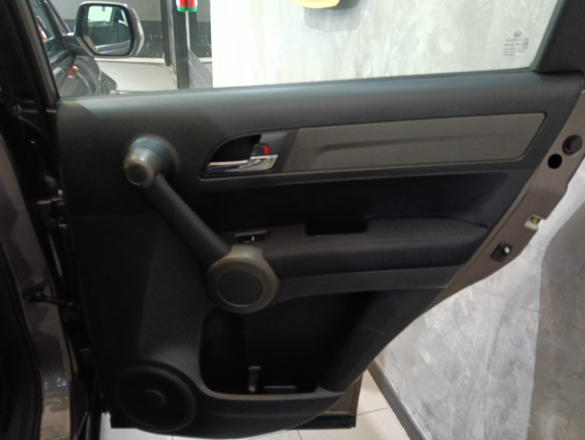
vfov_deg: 51.5
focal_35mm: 27
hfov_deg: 65.2
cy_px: 220
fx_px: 457
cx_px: 292
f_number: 16
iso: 1250
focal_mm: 3.98
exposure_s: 1/20
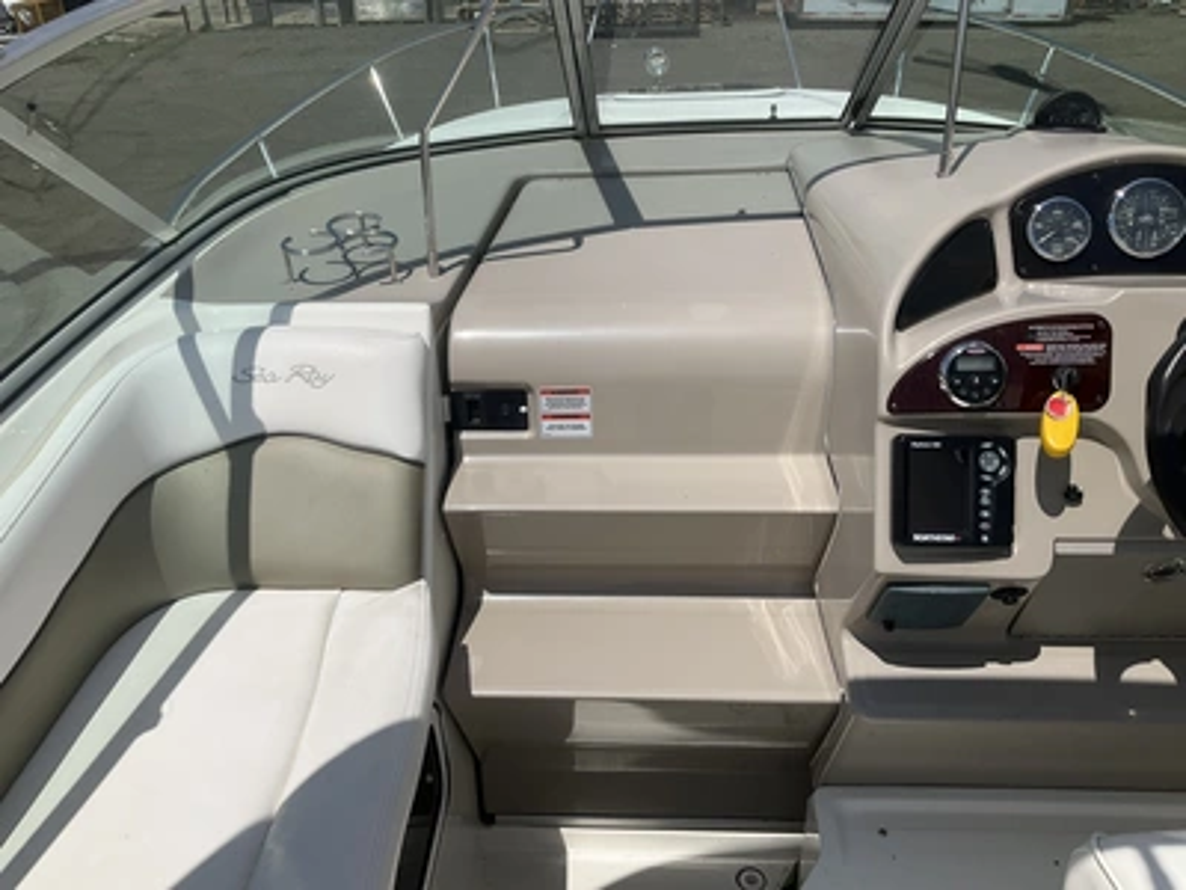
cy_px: 445
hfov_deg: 61.7
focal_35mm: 29
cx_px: 593
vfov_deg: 48.2
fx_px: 994
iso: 25
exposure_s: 1/5814
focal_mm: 3
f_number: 1.8
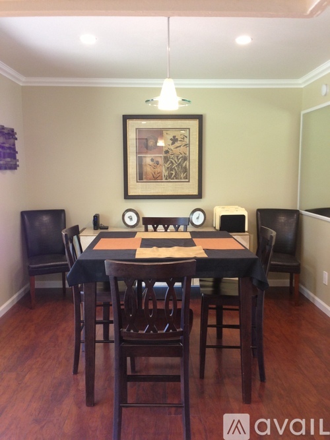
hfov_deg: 42.9
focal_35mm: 33
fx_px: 420
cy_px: 220
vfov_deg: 55.4
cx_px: 165
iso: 100
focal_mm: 4.13
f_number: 2.4
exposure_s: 1/20
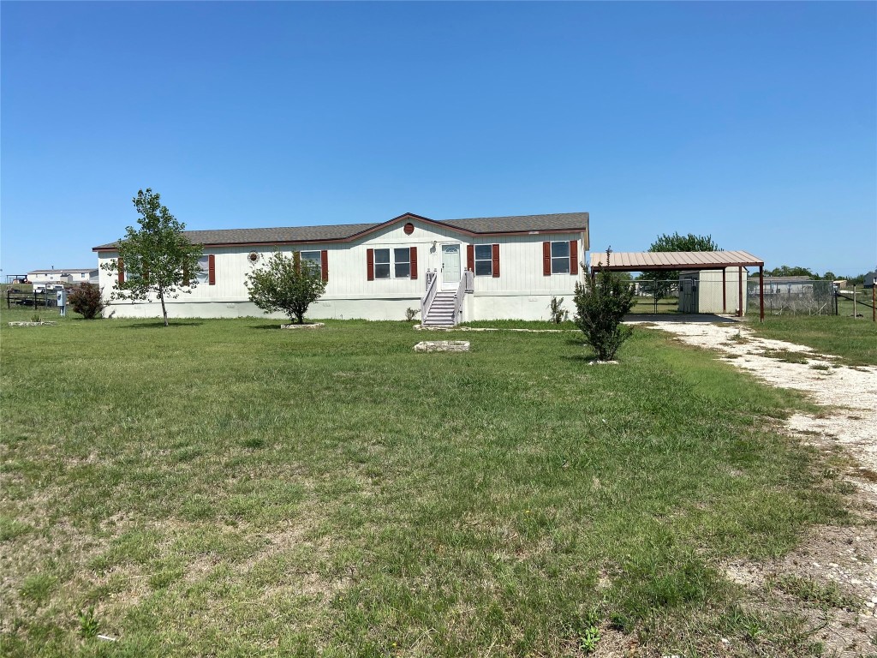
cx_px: 438
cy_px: 329
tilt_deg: -1.7
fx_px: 659
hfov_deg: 67.3
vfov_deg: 53.1
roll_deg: +0.9
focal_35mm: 26
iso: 32
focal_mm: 4.25
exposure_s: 1/3610
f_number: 1.8
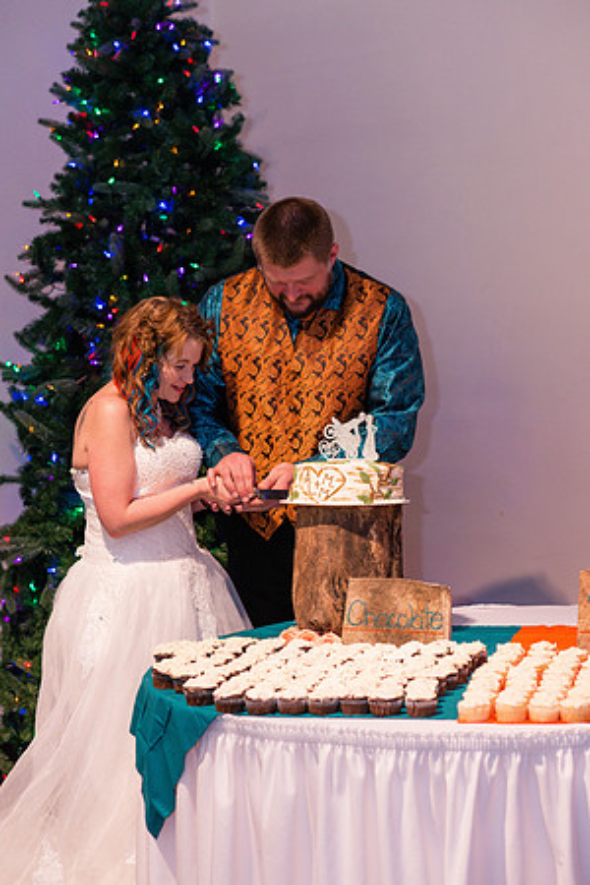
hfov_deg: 16.1
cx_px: 295
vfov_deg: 23.9
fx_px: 2089
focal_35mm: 85
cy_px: 442
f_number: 3.2
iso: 640
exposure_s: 1/160
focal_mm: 85
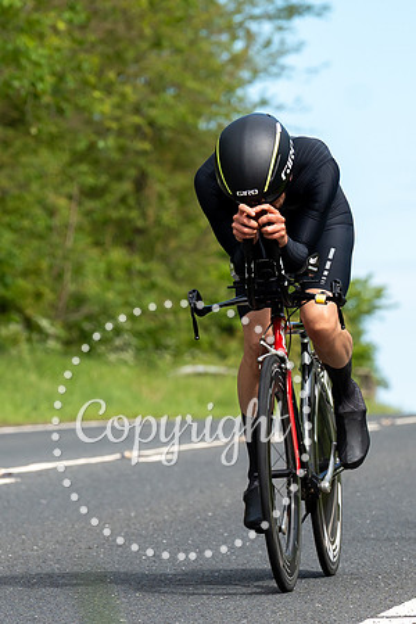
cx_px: 392
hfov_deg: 3.9
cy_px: 146
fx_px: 6097
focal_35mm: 352
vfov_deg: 5.9
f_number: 5
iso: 125
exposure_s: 1/1000
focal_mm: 136
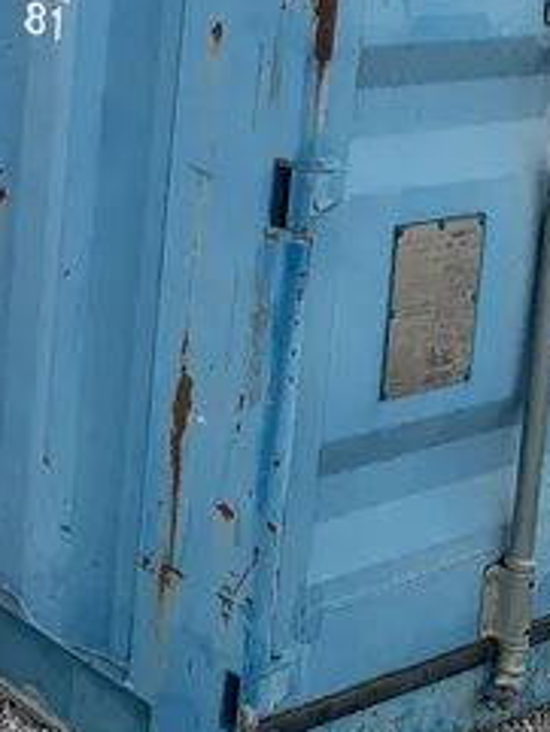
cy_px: 80
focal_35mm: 79
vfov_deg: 24.1
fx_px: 1672
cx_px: -198
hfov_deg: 17.4
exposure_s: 1/60
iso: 100
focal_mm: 4.25
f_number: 1.8
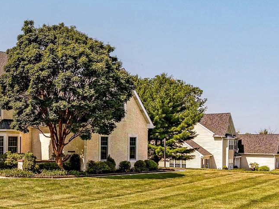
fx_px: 347
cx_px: 13
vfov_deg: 33.0
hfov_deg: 39.6
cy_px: 154
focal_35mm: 43
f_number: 9
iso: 125
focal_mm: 14
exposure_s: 1/500
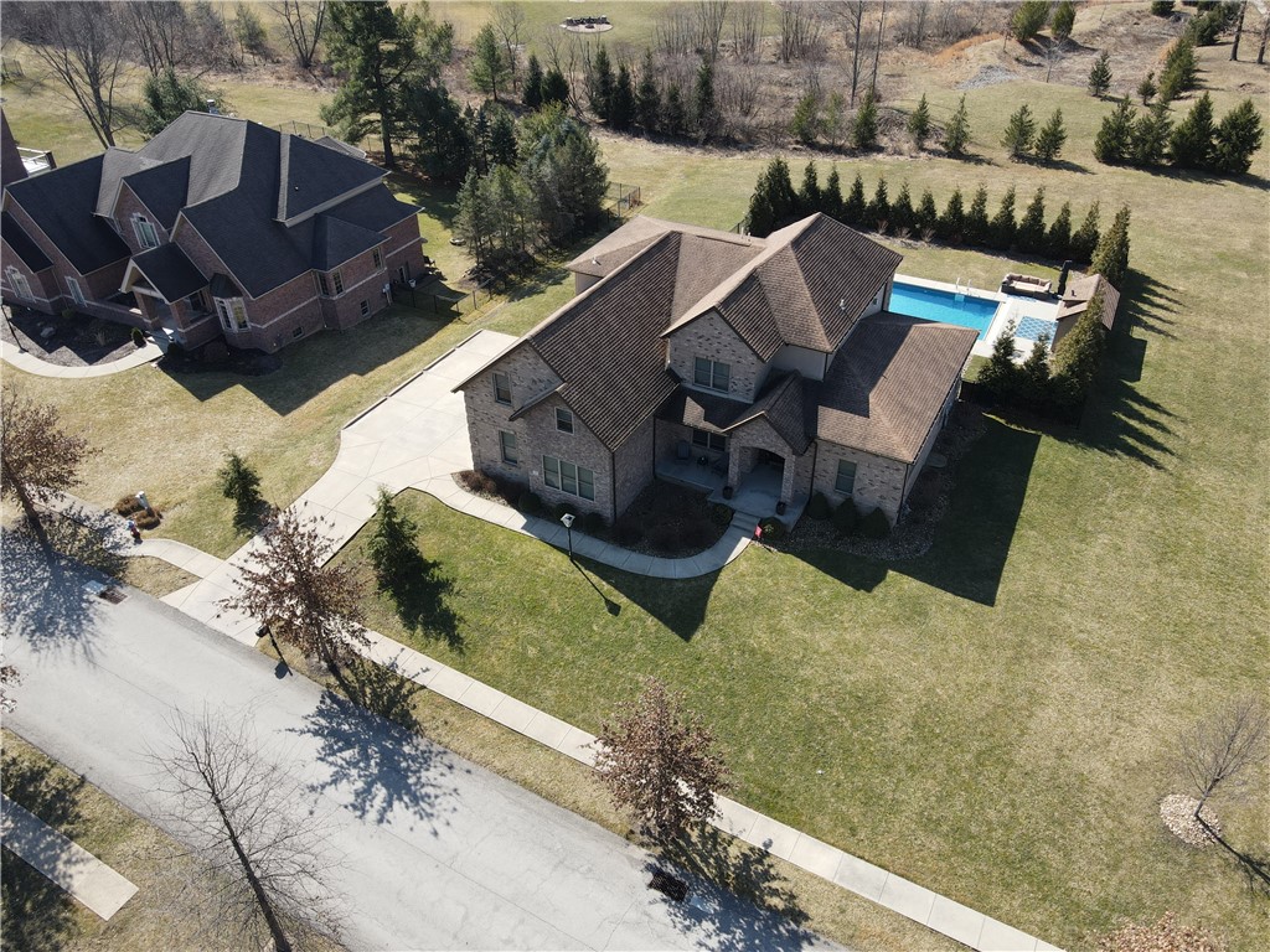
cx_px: 635
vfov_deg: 56.8
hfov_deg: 71.6
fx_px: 881
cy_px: 476
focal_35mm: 24
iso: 100
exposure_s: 1/320
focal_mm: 4.5
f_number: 2.8
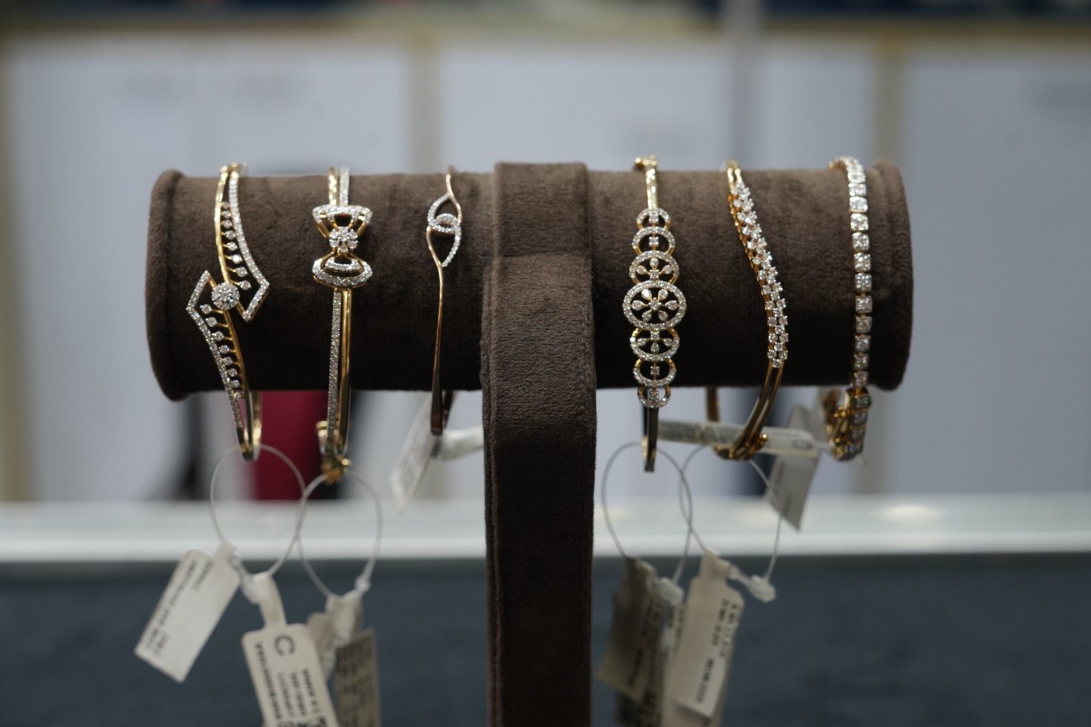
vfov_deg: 23.4
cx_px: 490
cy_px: 394
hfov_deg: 34.5
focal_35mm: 58
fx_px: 1757
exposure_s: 1/100
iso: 640
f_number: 5
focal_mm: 50
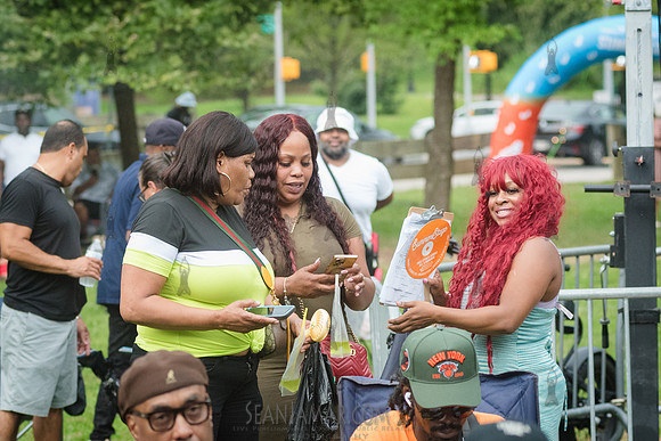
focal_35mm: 210
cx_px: 132
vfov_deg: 6.6
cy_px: 228
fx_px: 3854
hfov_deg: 9.8
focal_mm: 112
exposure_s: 1/320
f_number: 4.5
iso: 2000
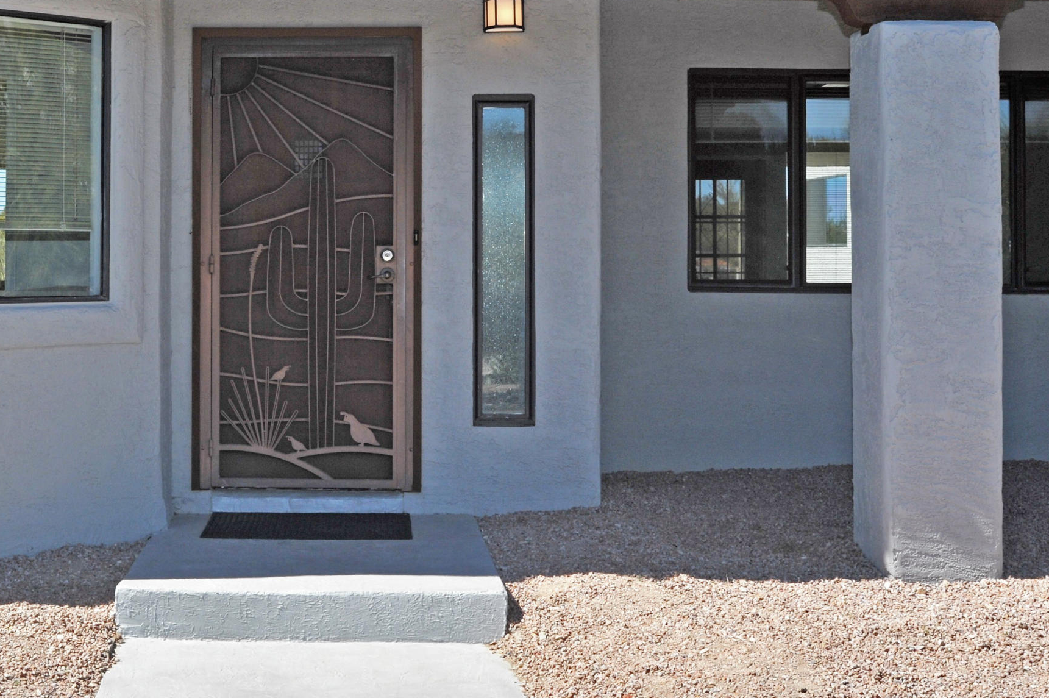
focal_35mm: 61
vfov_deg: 22.1
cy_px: 185
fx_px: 1776
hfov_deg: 32.4
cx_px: 284
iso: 320
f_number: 16
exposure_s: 1/320
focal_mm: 35
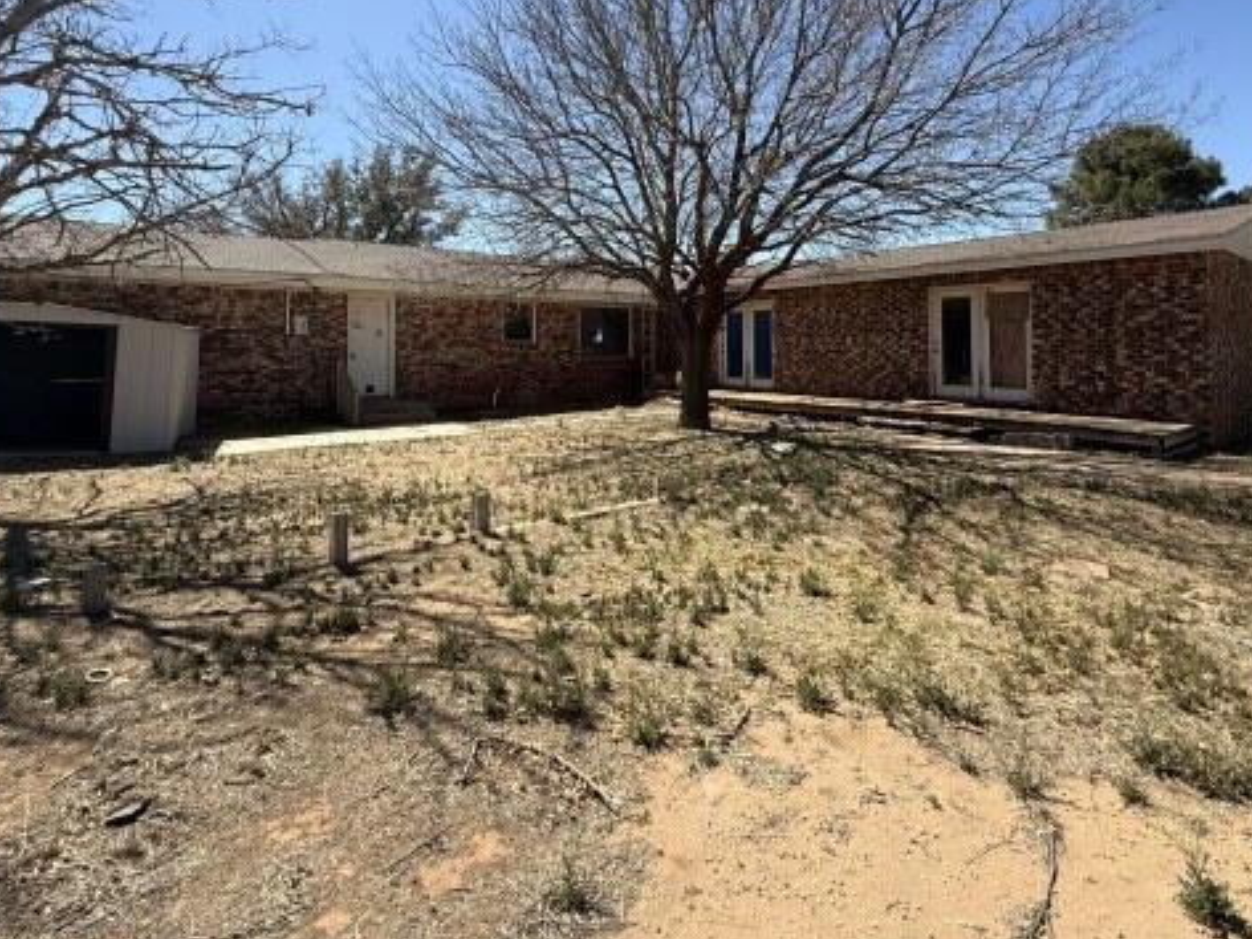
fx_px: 687
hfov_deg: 84.6
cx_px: 645
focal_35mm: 19
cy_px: 329
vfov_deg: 67.2
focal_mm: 2.22
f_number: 2.2
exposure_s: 1/1259
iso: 50
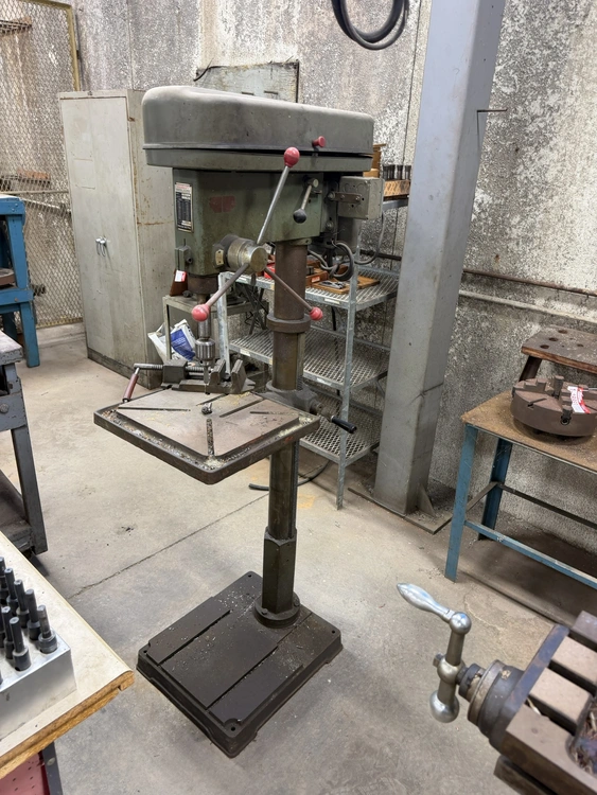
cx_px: 298
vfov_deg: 71.6
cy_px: 398
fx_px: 552
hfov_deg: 56.8
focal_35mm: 24
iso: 125
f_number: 1.78
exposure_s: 1/60
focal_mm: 6.76
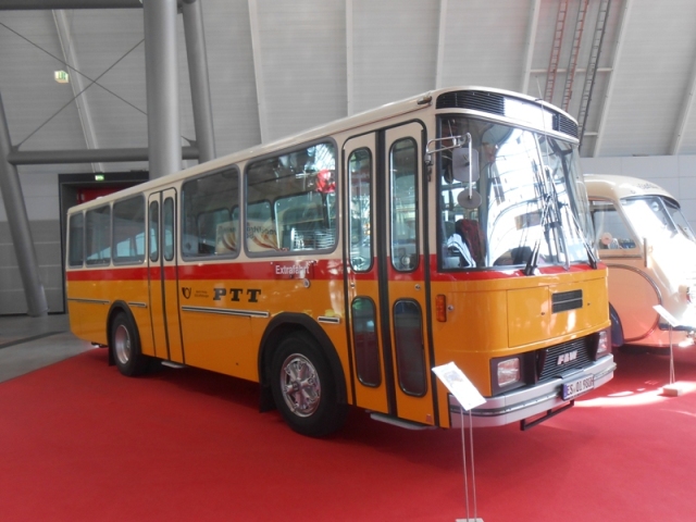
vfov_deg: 53.1
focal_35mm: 26
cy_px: 261
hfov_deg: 67.3
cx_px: 348
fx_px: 523
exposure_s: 1/30
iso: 160
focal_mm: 4.6
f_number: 3.5
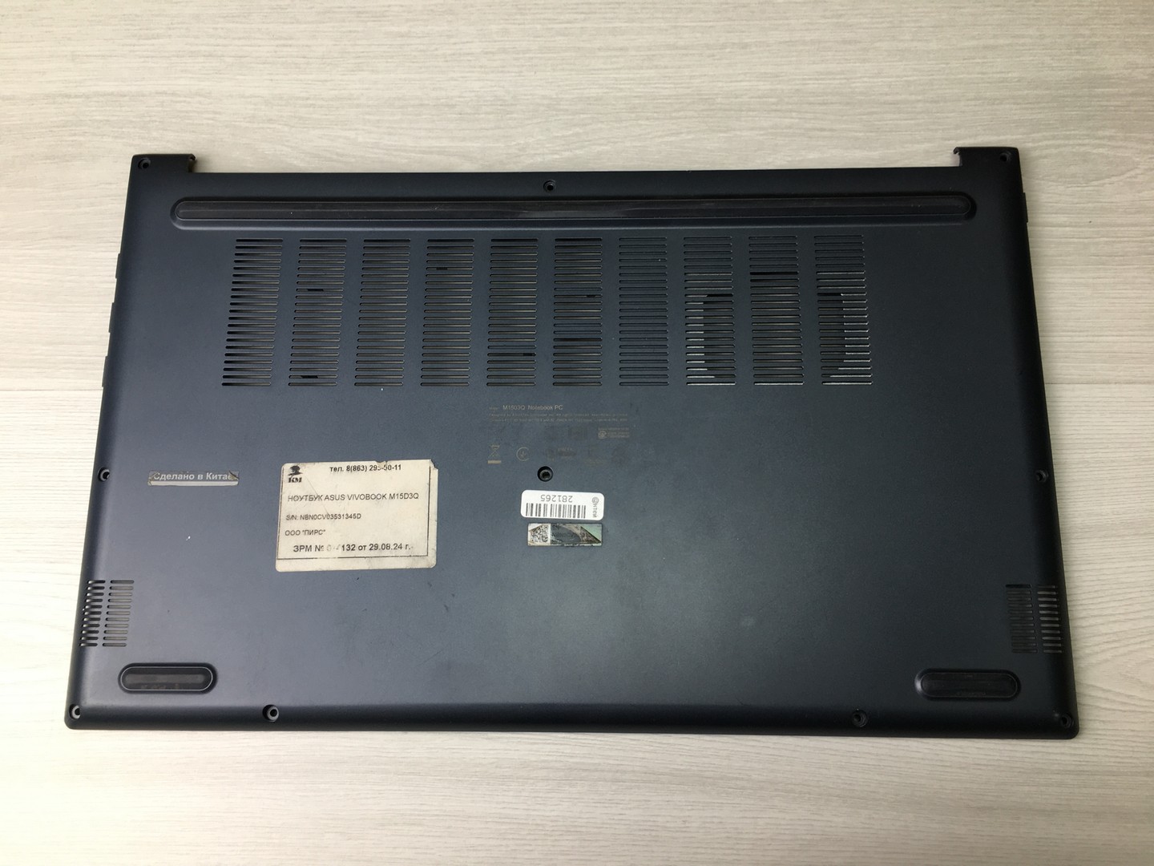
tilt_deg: -75.6
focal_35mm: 29
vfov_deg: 48.2
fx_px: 967
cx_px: 577
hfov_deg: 61.7
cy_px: 433
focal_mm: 4.15
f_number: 2.2
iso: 25
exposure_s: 1/50
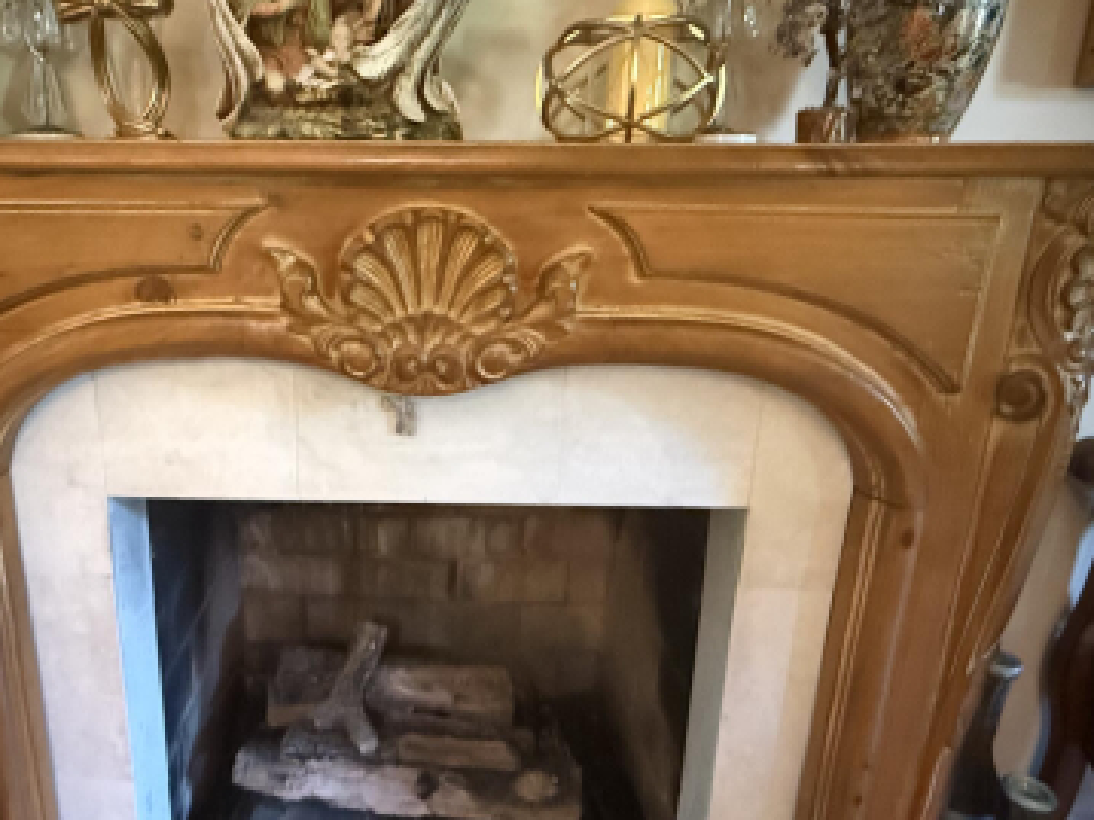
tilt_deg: -16.1
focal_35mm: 26
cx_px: 395
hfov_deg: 66.1
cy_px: 424
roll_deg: -0.6
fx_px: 821
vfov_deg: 53.0
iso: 1600
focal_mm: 2.22
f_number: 2.2
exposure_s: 1/40
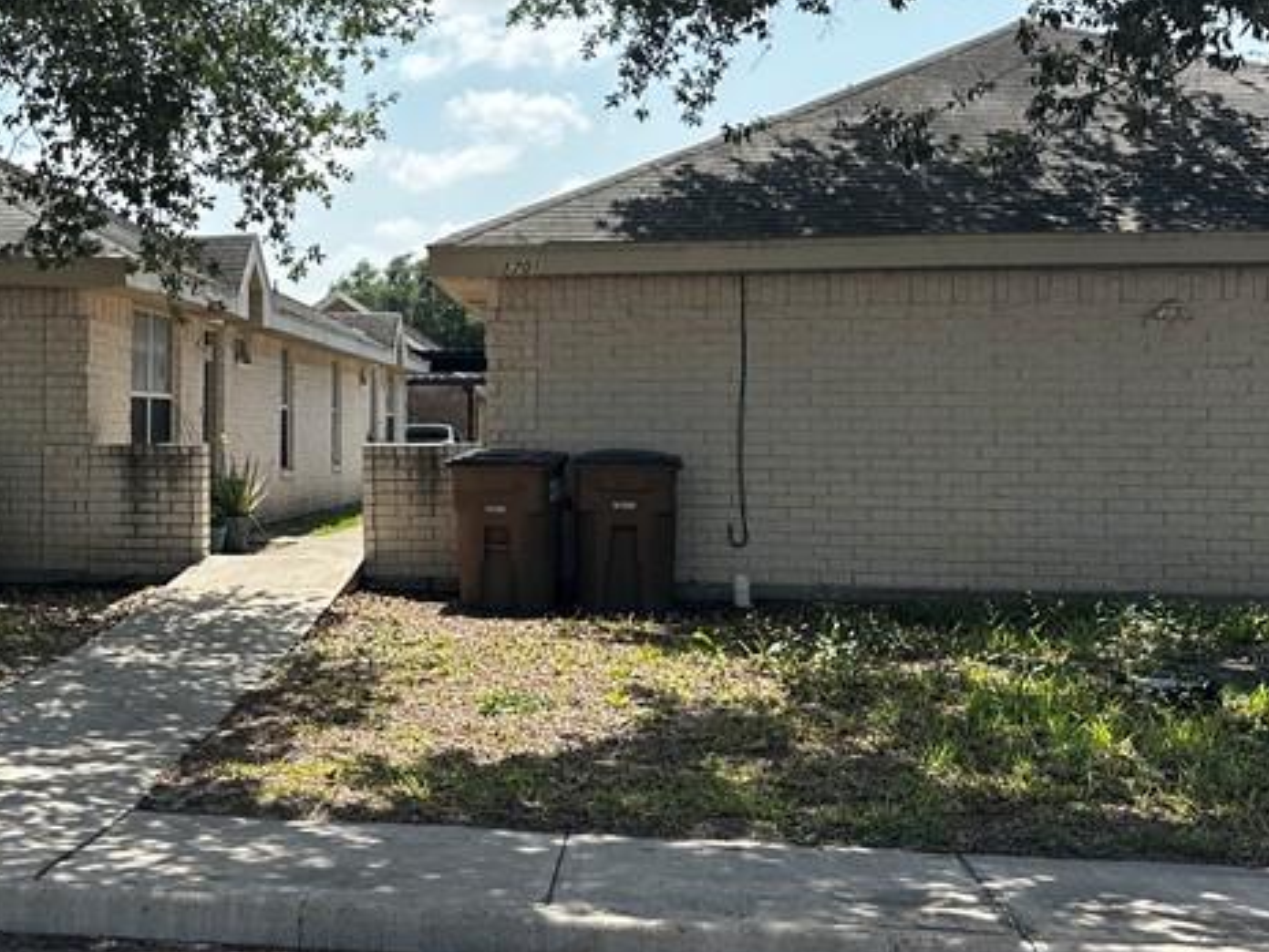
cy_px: 408
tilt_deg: +1.7
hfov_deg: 34.7
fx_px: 1943
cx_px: 200
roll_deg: -0.3
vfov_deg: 27.5
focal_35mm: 53
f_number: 1.78
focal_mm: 6.86
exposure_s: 1/1880
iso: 80
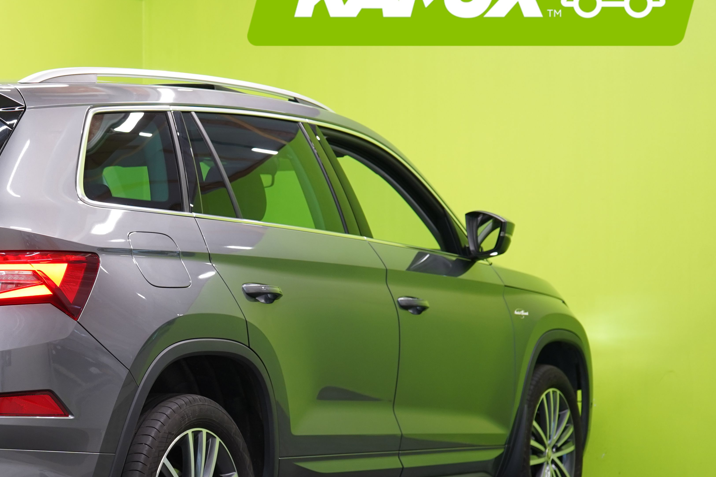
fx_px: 1869
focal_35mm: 94
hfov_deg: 21.2
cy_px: 330
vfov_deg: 14.5
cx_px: 83
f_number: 5
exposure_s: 1/30
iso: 500
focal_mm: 51
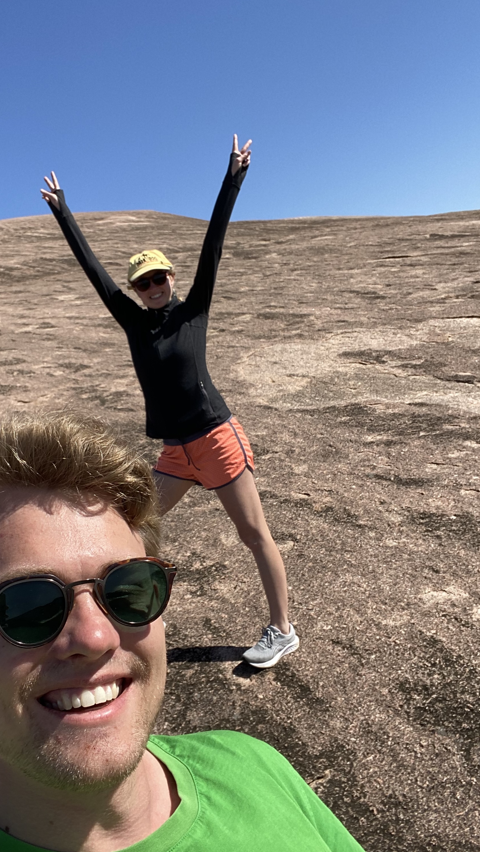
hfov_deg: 34.5
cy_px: 430
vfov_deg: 58.0
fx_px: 769
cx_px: 176
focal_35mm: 34
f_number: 2.2
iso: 25
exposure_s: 1/947
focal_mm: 2.71
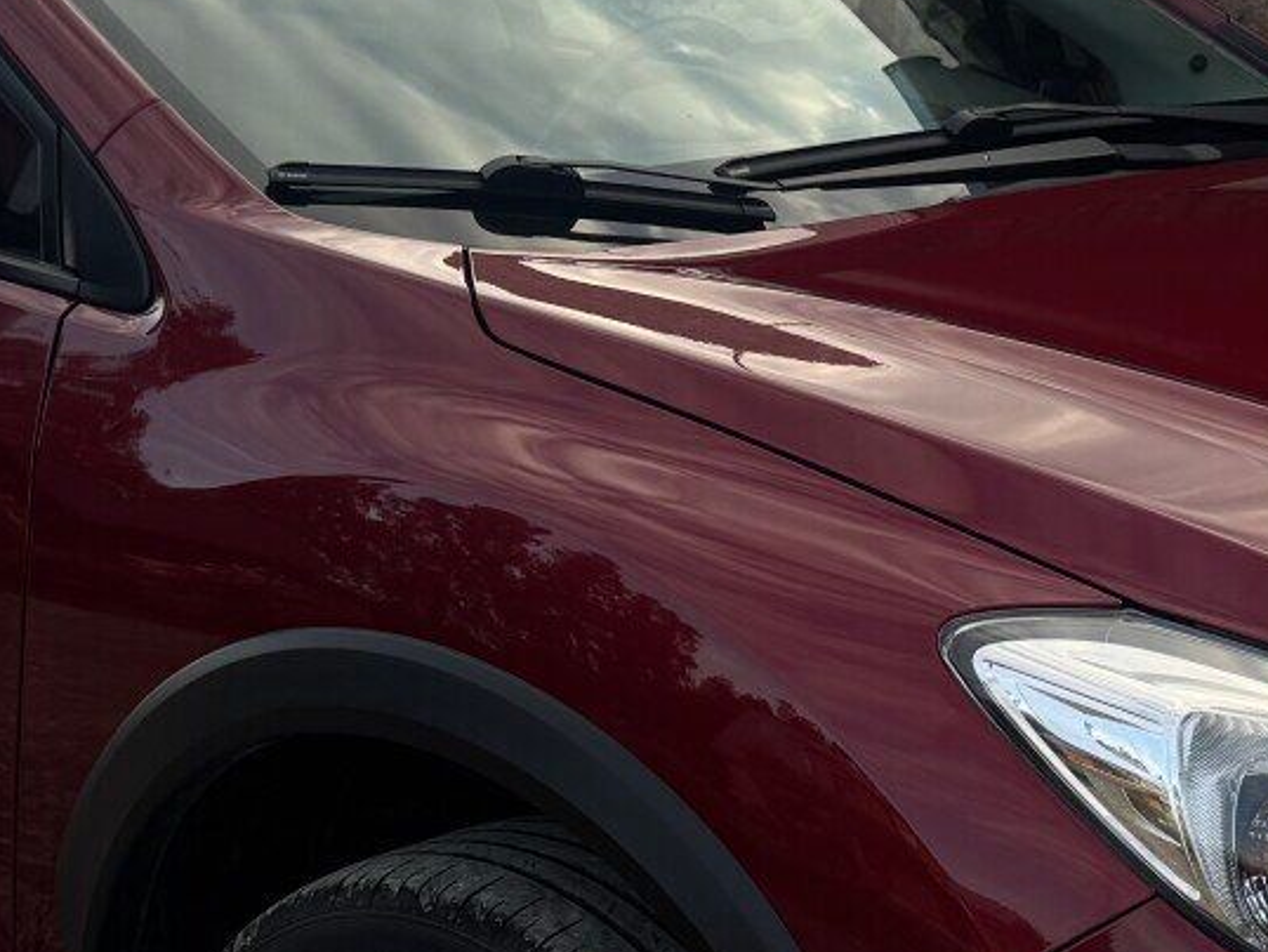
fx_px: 3188
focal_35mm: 87
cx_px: 731
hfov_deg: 22.5
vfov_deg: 17.0
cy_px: 562
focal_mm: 6.76
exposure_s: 1/1339
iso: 80
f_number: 1.78
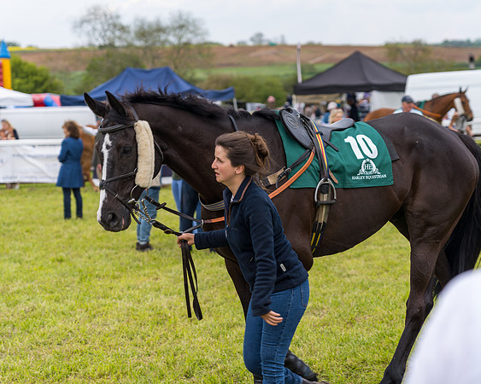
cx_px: 277
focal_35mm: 104
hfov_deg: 18.4
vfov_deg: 14.8
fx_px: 1483
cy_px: 193
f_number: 4
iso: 50
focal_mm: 91
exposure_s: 1/200
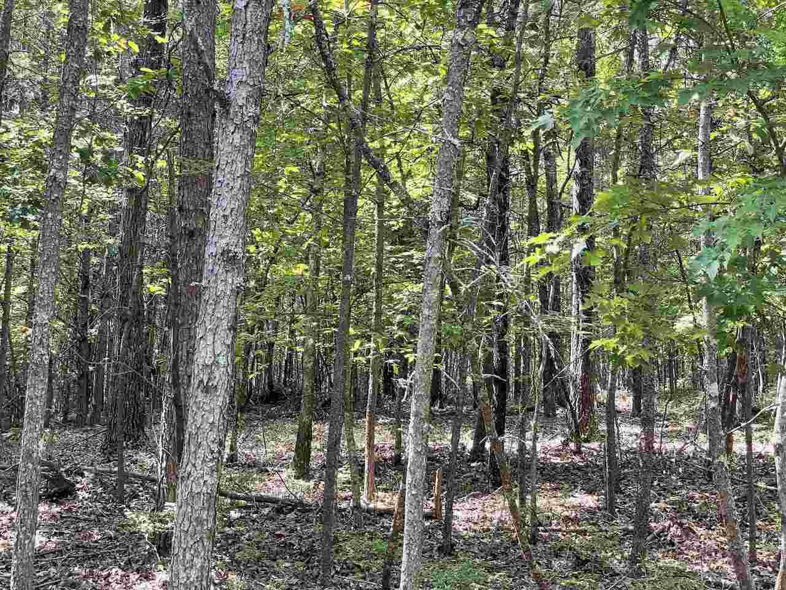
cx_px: 393
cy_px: 295
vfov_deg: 28.0
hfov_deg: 36.8
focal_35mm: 52
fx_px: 1181
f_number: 2
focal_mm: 6
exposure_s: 1/121
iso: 100
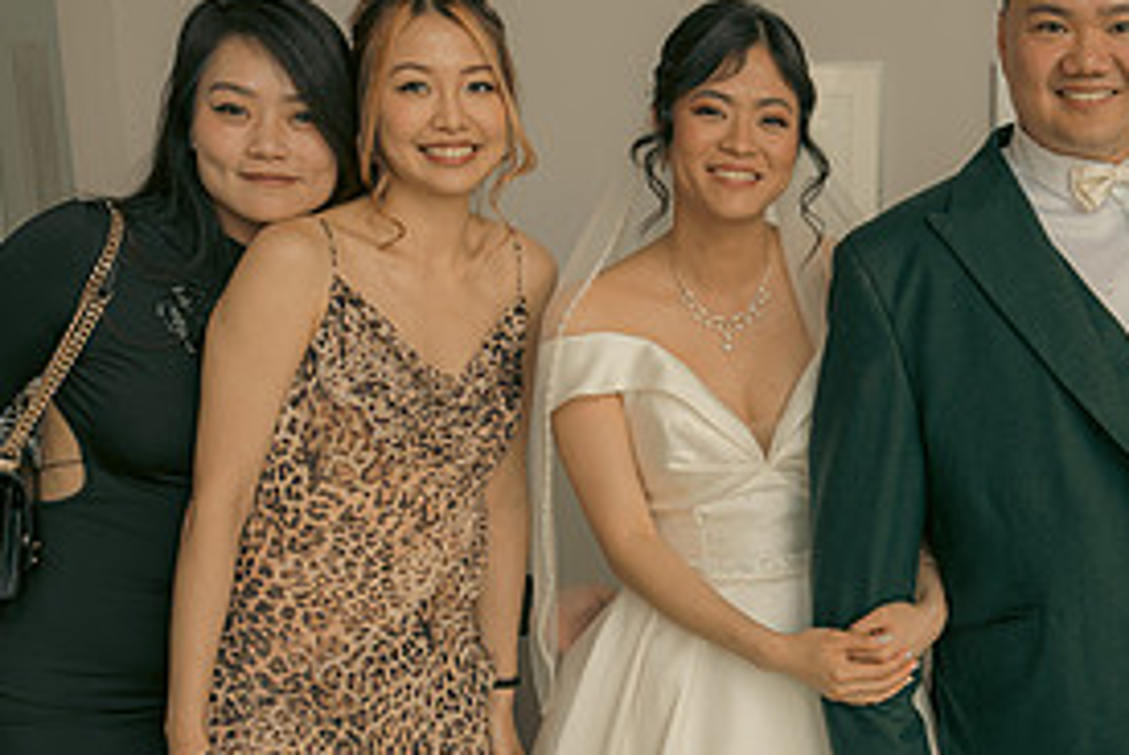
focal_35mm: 59
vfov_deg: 22.8
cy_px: 581
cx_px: 928
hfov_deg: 32.8
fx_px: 1852
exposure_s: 1/160
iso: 200
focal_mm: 28
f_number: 3.5
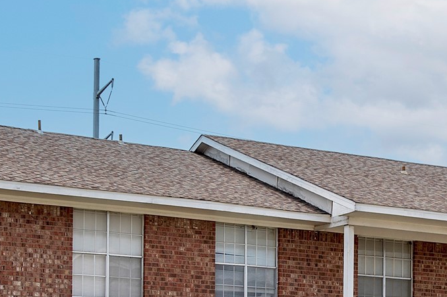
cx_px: 433
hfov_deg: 25.2
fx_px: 955
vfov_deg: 17.0
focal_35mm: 77
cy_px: 340
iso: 100
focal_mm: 24
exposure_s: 1/200
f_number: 8
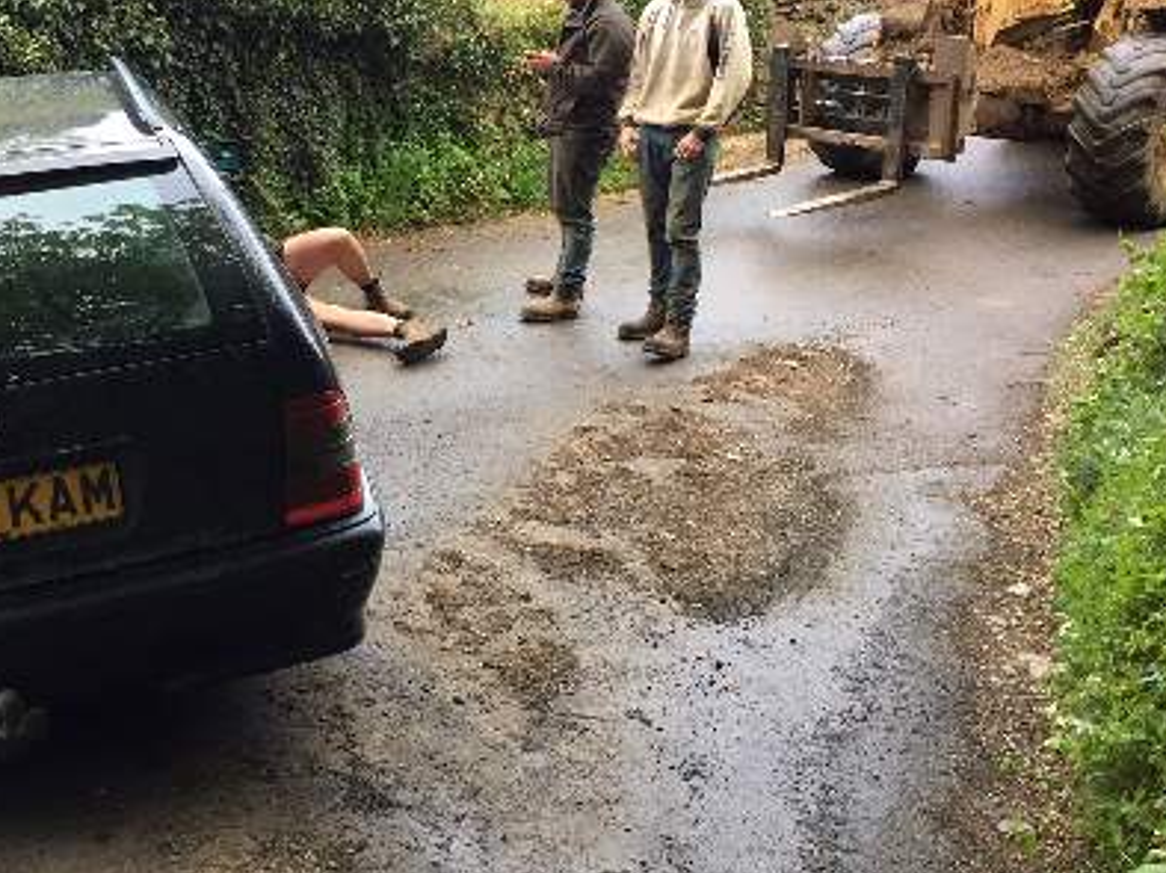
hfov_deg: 43.9
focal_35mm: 42
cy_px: 283
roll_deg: -5.4
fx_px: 1414
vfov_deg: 34.0
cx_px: 352
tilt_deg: -13.0
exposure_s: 1/33
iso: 32
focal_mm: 4.15
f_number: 2.2
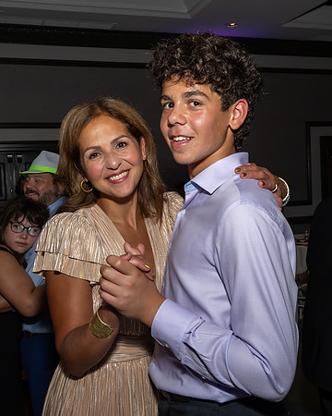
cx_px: 162
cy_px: 203
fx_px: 479
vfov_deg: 46.8
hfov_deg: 38.2
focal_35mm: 39
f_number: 7.1
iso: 1000
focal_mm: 17
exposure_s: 1/250
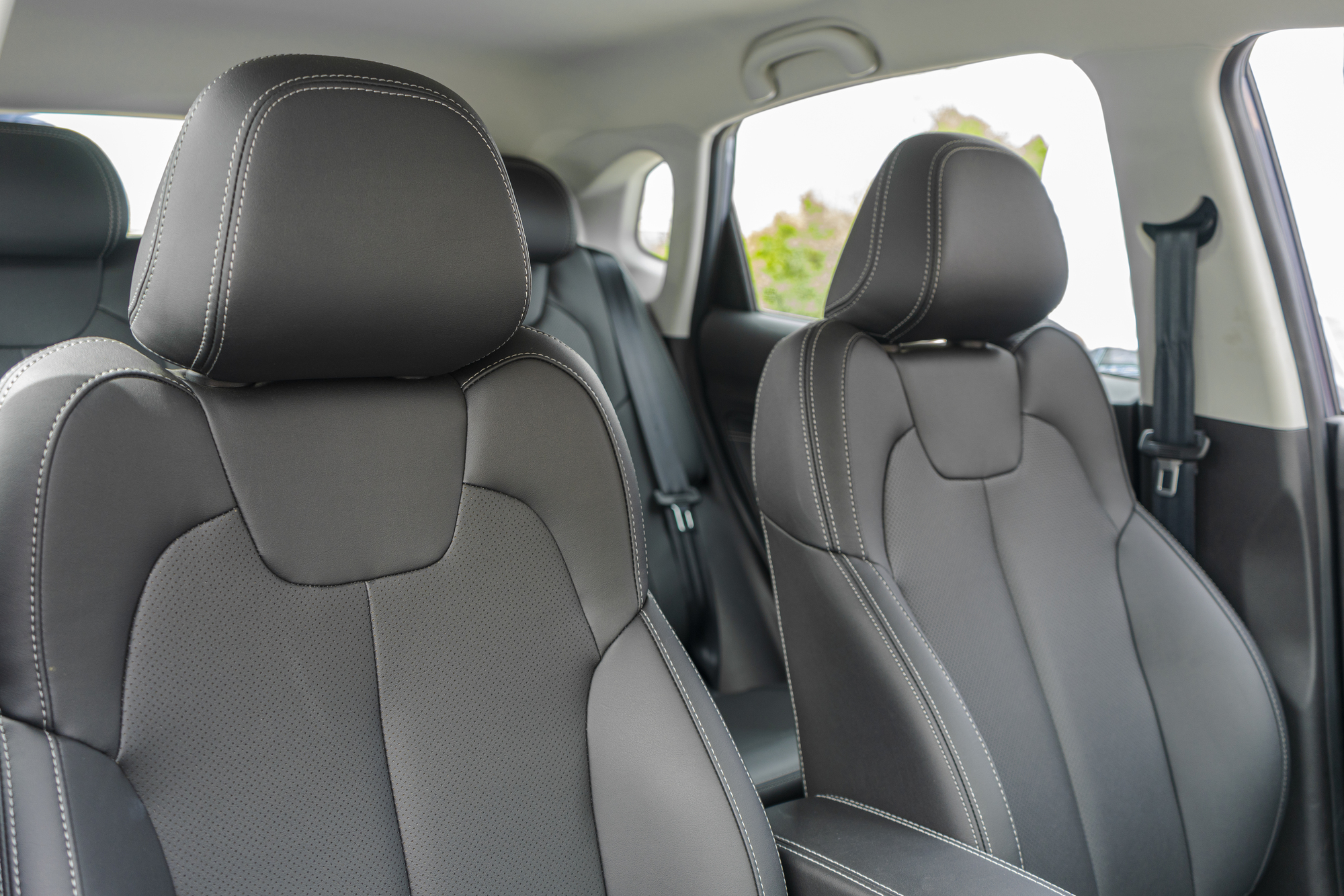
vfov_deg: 37.8
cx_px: 672
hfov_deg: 54.4
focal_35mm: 35
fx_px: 1306
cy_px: 448
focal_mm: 35
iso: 250
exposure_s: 1/60
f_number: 4
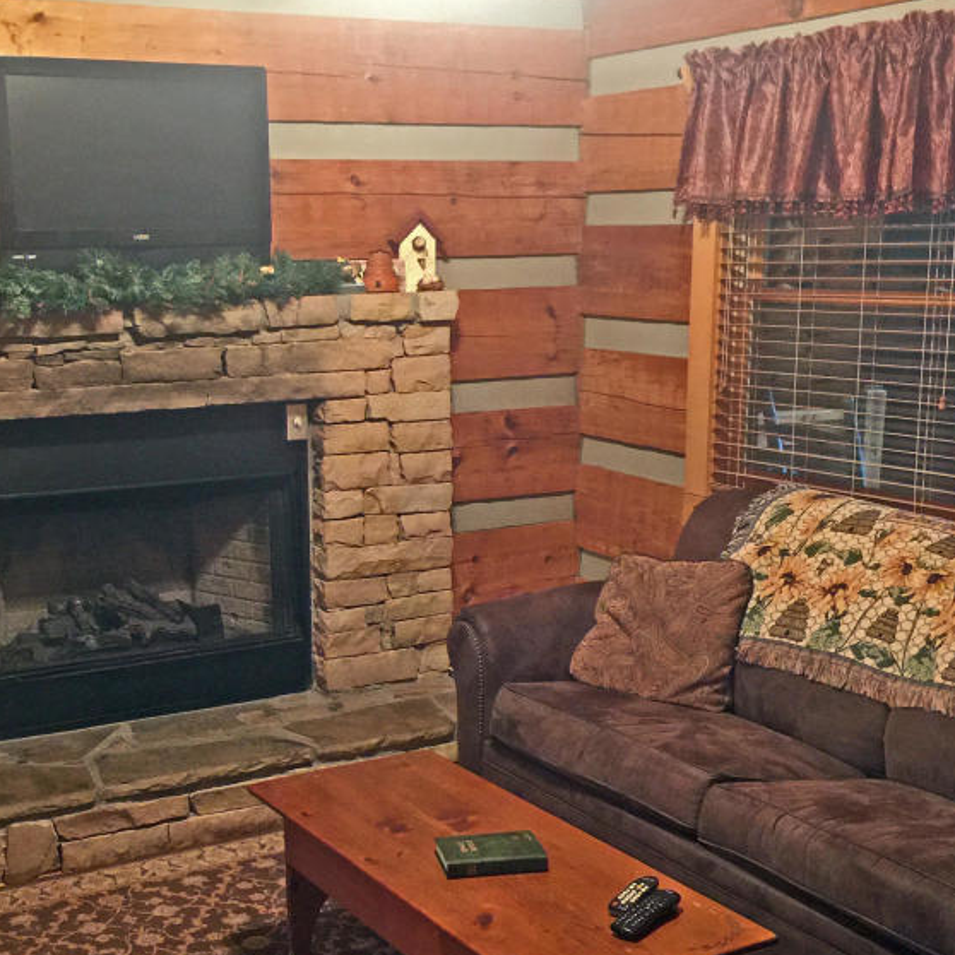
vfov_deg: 35.9
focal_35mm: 47
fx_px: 1467
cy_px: 597
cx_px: 365
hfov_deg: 35.9
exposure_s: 1/4
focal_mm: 4.15
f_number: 2.2
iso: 80
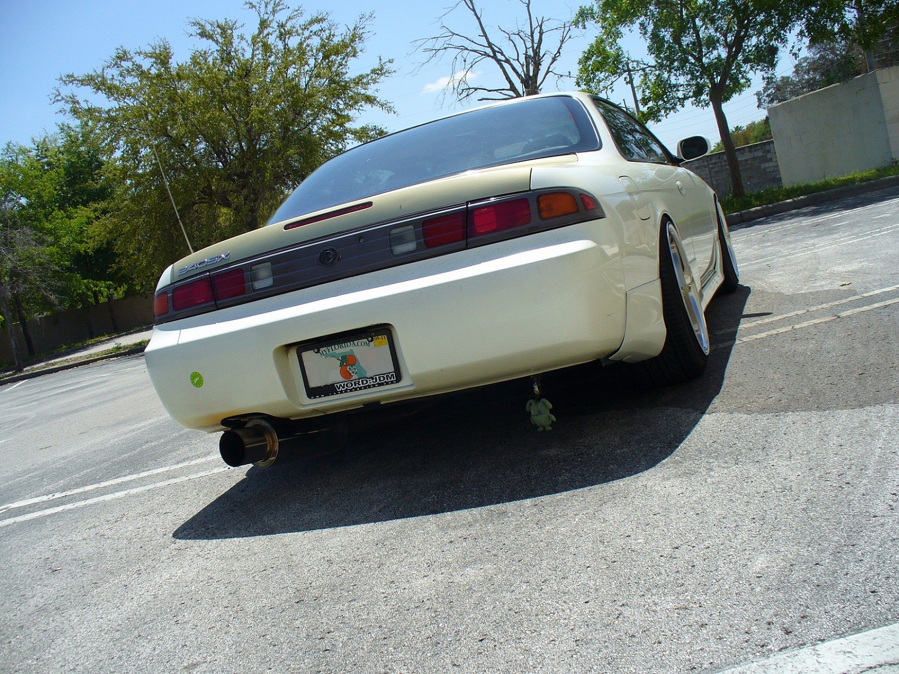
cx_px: 450
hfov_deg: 50.1
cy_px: 337
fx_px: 961
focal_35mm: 37
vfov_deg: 38.7
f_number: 5.6
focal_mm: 6.1
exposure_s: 1/400
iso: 80
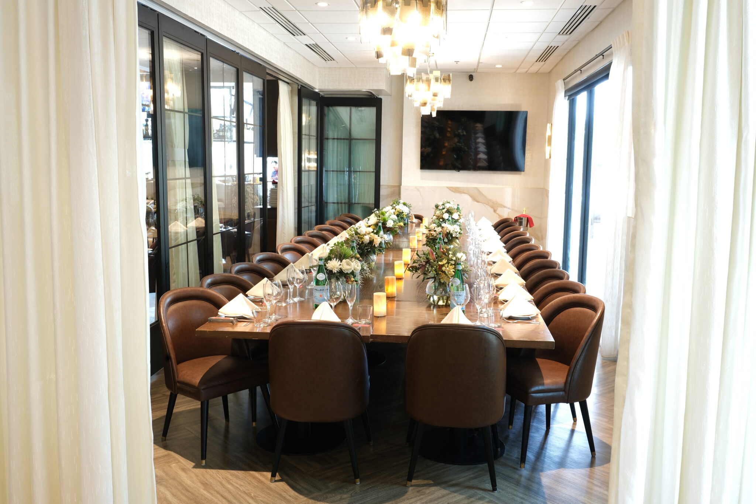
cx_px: 378
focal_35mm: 32
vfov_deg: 41.1
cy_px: 252
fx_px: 672
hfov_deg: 58.7
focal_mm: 21.4
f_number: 9
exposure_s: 1.8
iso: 100
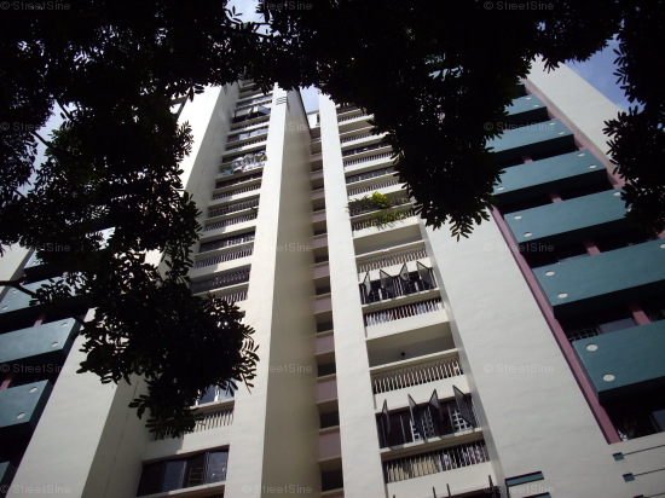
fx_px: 710
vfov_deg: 38.6
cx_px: 332
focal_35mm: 37
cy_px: 249
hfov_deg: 50.2
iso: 80
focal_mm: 6.2
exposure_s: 1/800
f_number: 5.6
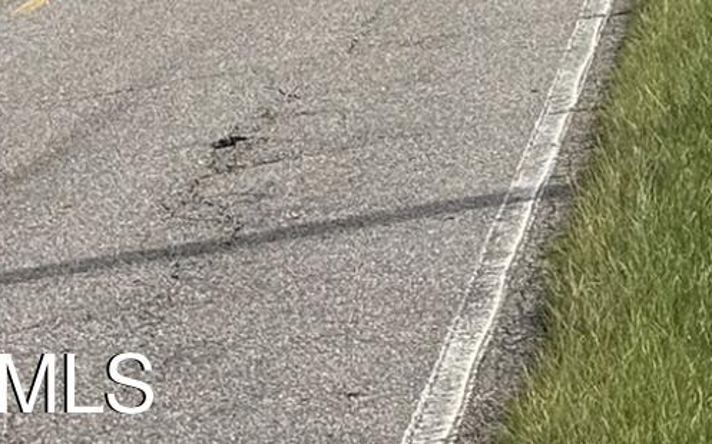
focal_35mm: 222
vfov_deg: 5.5
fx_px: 4305
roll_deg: +7.8
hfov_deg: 9.2
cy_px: -917
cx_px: 1011
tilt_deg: +3.9
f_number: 1.6
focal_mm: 5.96
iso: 32
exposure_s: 1/3534
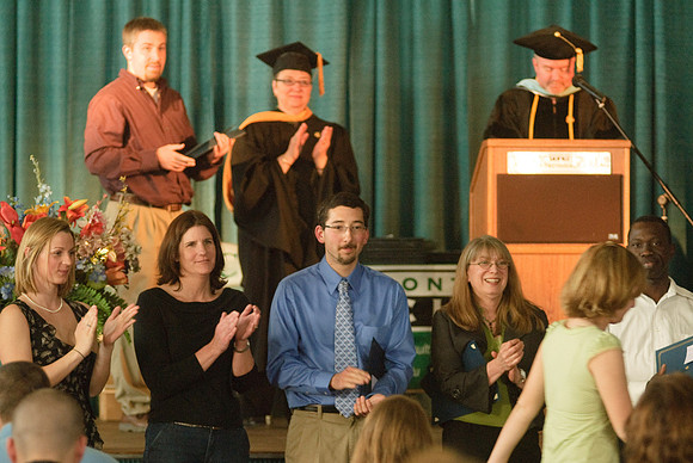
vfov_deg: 6.8
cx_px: 346
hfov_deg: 10.1
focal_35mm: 202
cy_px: 232
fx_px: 3902
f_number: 2.8
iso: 800
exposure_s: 1/125
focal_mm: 135
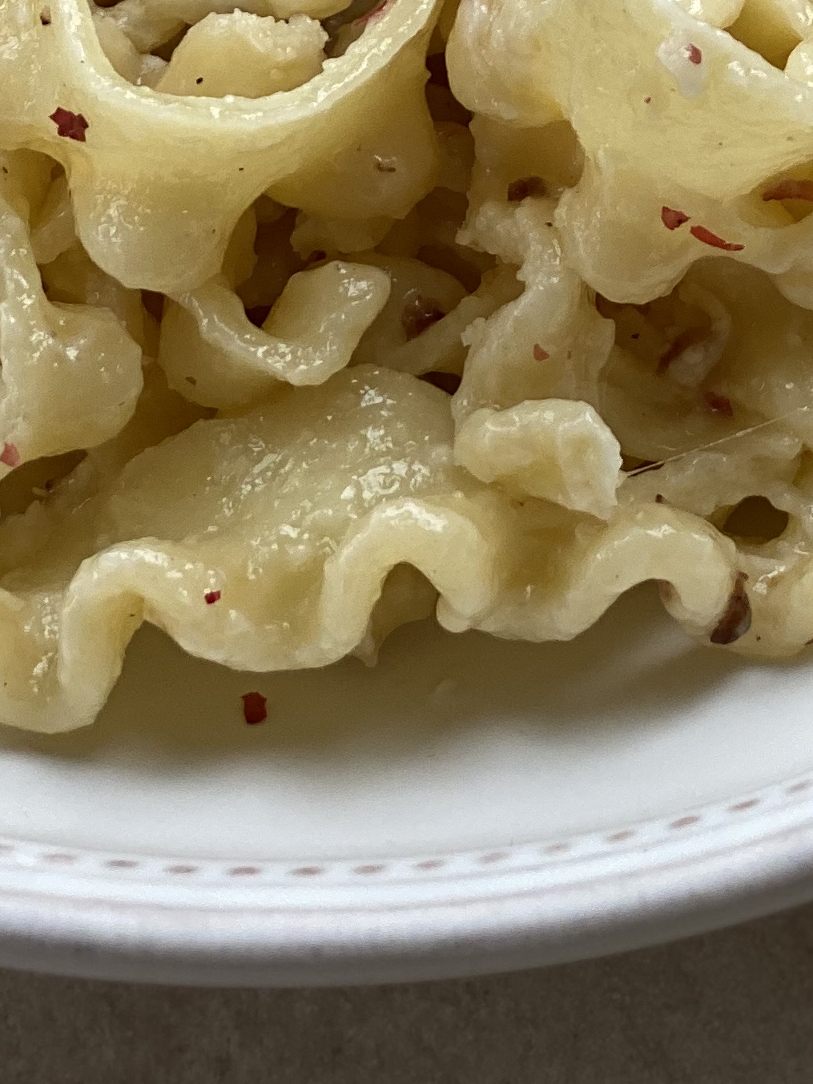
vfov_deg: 12.2
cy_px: -473
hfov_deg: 9.5
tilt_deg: -62.1
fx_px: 4853
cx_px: 940
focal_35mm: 155
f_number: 2
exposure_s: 1/120
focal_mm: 6
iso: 40
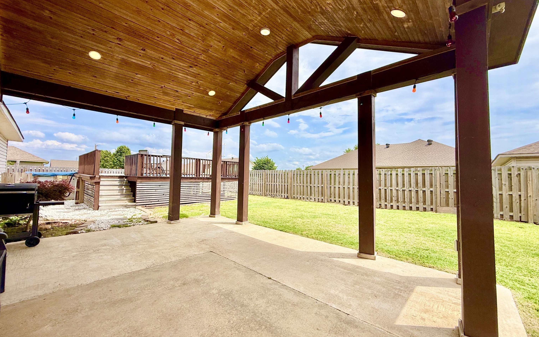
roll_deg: -0.9
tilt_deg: +3.1
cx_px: 268
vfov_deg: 74.8
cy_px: 168
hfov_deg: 101.5
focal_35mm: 15
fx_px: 220
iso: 50
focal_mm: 2.22
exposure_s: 1/2717
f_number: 2.2
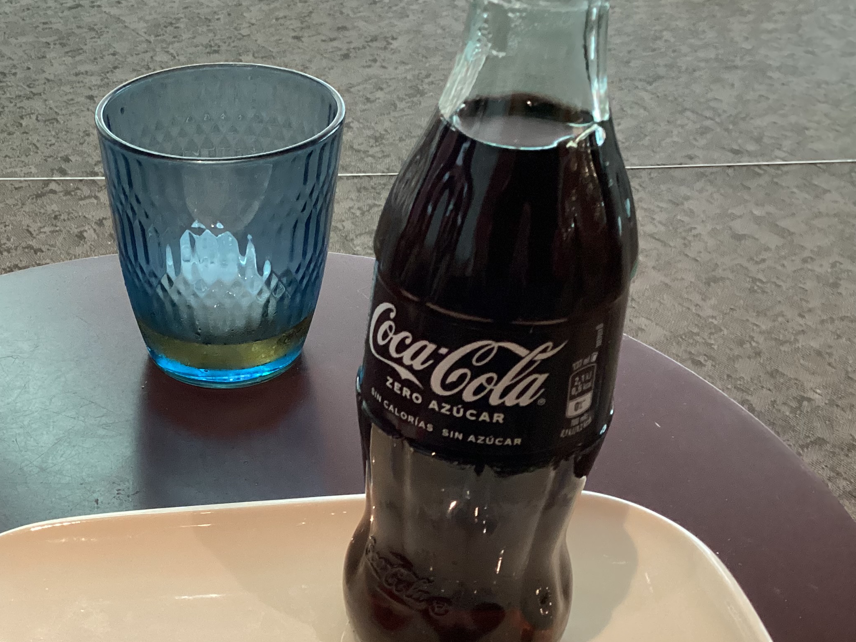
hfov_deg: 37.8
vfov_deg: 29.5
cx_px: 204
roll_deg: +2.4
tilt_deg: -35.7
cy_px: 412
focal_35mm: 49
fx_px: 1212
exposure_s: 1/50
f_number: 2.4
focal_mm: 3.3
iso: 320
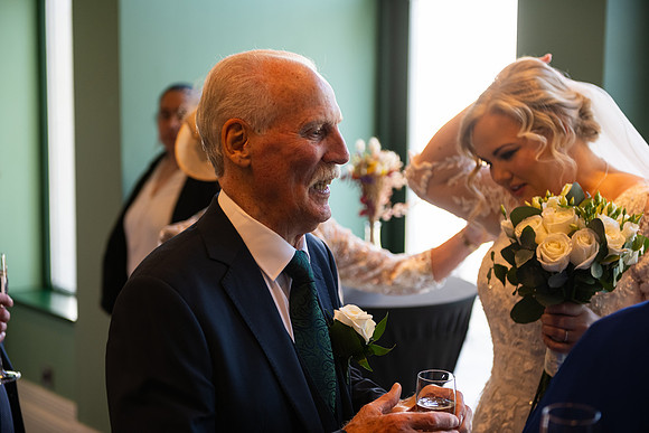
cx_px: 324
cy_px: 216
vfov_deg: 20.6
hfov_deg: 30.5
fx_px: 1190
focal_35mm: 66
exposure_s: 1/160
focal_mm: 66
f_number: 3.5
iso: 640
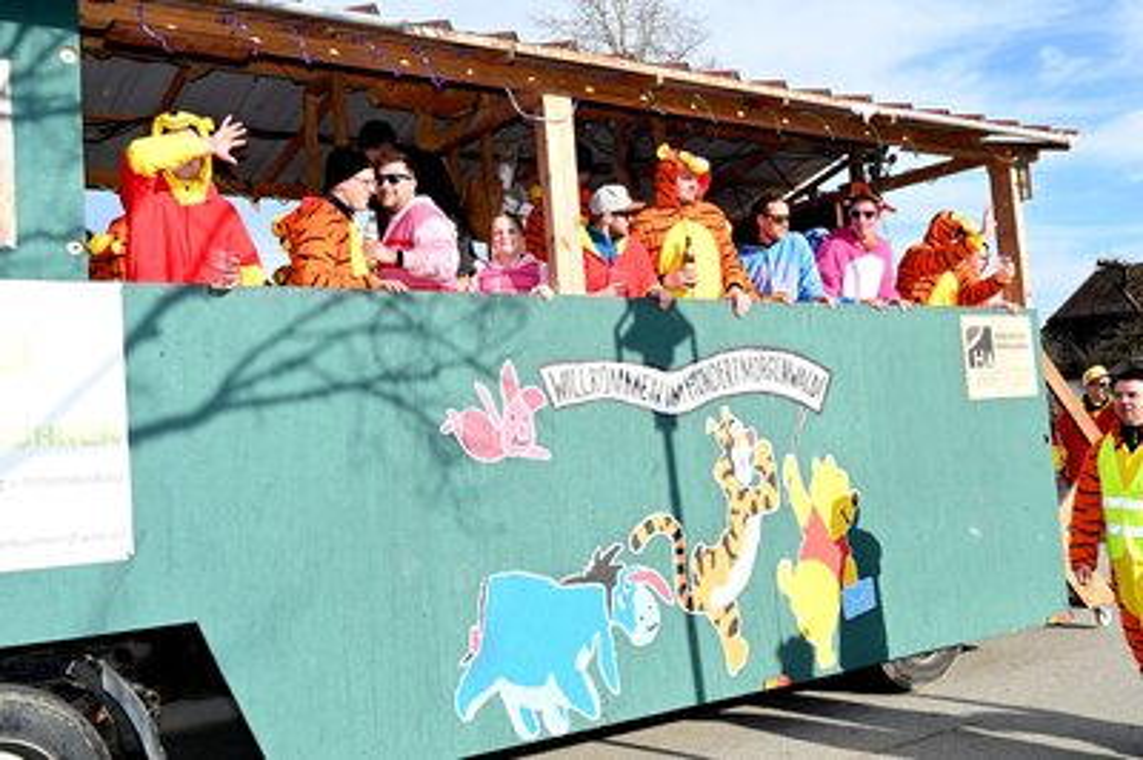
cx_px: 572
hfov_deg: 51.9
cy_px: 380
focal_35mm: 37
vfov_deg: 35.9
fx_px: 1174
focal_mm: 37
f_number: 22
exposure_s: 1/200
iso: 1000
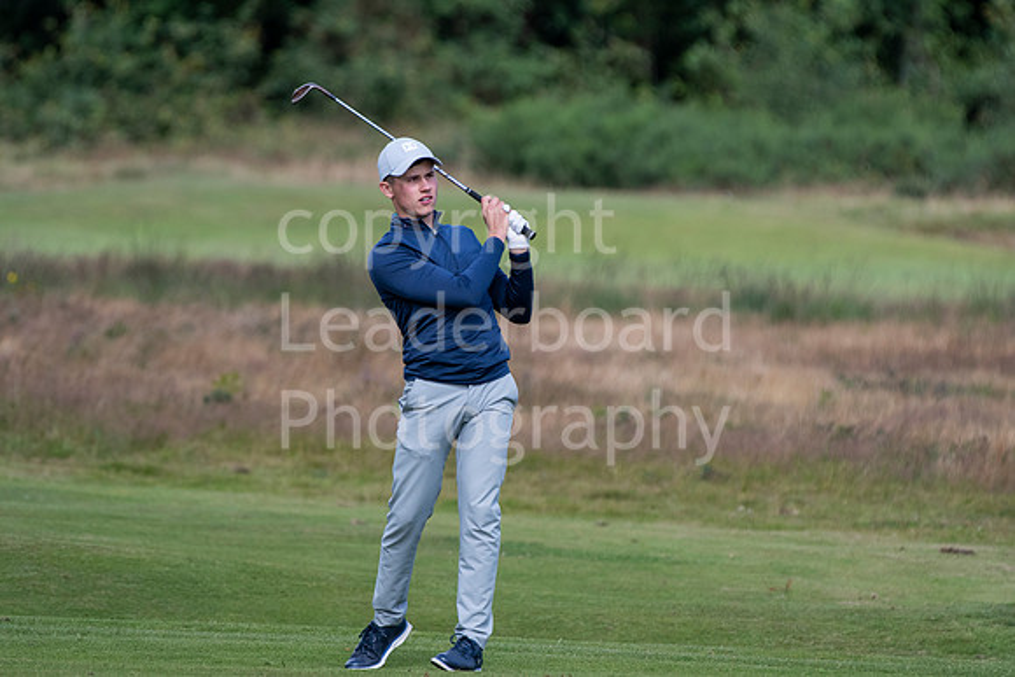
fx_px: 17766
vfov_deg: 2.2
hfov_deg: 3.3
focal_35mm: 630
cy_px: 338
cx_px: 508
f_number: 5.6
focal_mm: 420
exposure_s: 1/1600
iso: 800
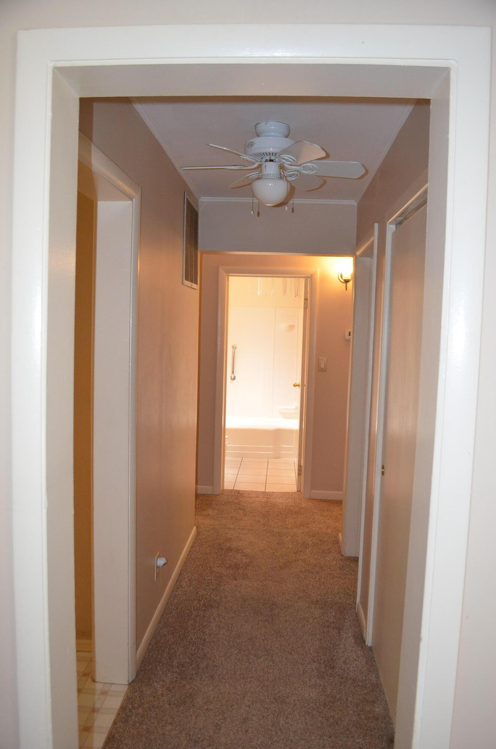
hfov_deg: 47.7
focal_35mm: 27
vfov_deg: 67.5
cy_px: 374
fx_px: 561
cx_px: 248
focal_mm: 18
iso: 1400
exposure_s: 1/60
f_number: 3.5
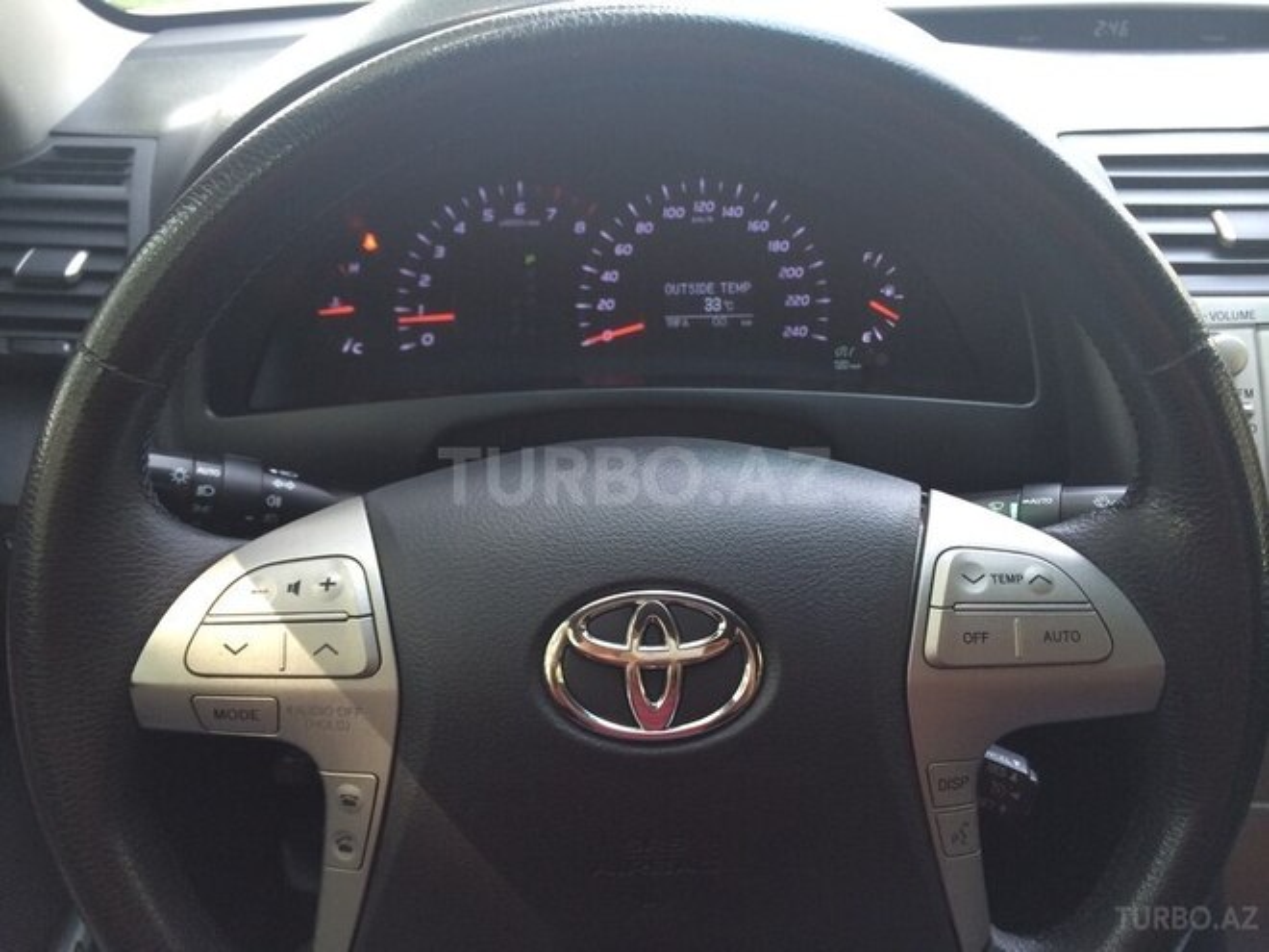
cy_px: 476
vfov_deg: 46.8
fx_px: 1100
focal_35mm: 30
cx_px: 634
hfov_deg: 60.0
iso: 40
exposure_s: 1/40
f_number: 2.2
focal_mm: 4.12
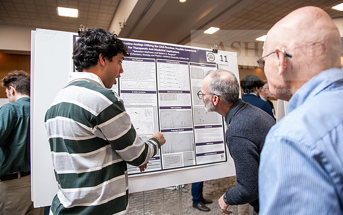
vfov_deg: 49.3
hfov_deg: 72.5
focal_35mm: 25
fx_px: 234
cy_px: 103
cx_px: 173
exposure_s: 1/200
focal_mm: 24
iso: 1600
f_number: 3.2
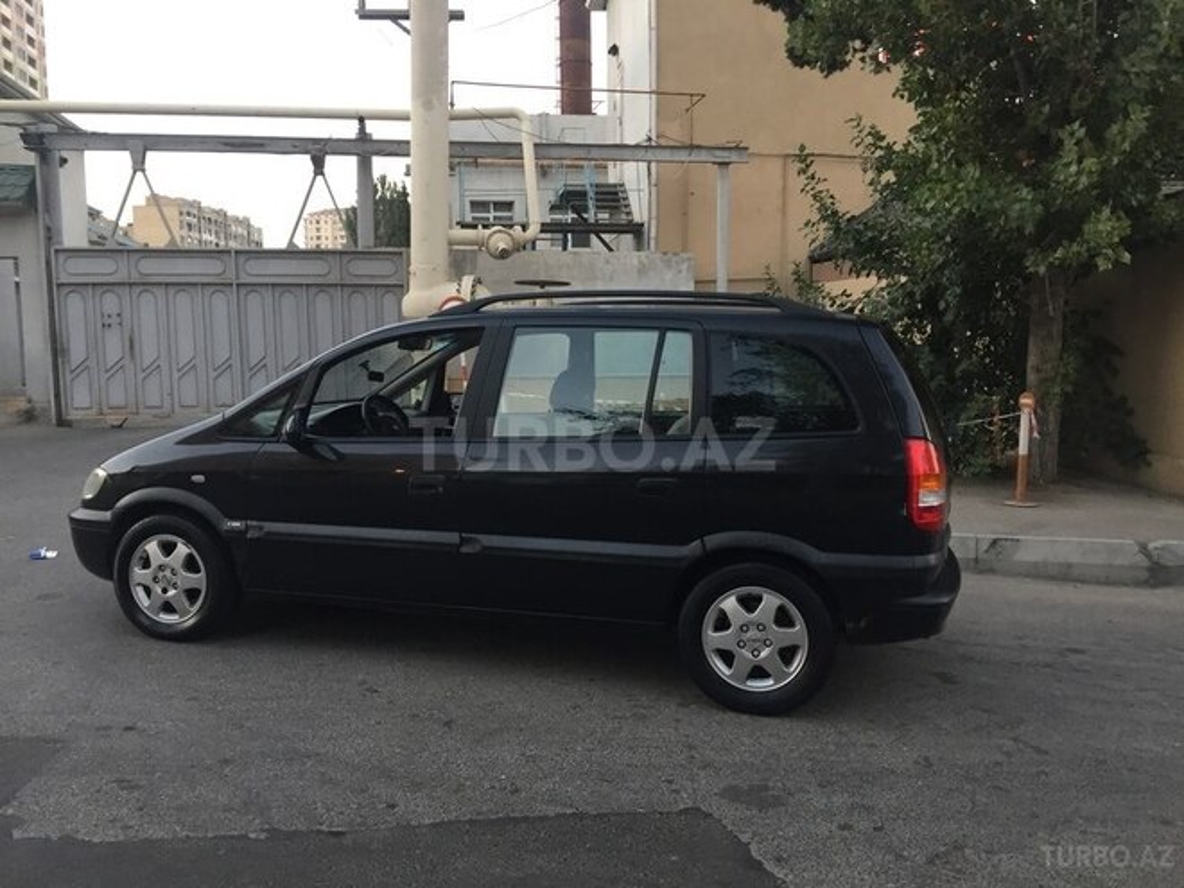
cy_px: 444
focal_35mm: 29
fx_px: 992
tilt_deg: -5.0
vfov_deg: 48.2
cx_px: 592
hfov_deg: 61.7
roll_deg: +0.9
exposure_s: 1/33
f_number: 2.2
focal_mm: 4.15
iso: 125
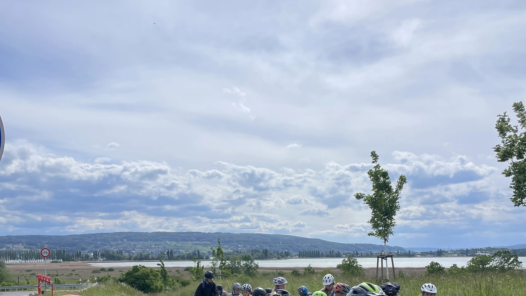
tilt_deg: +1.9
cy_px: 254
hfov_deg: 52.8
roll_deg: +0.3
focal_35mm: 38
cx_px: 264
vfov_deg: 30.1
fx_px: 530
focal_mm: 4.2
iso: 32
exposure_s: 1/8403
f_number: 1.6
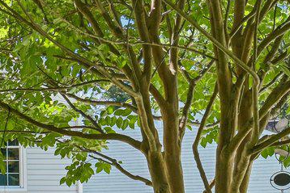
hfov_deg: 19.3
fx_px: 645
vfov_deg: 17.0
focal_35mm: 80
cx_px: -228
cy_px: 145
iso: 100
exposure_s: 1/100
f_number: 8
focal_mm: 14
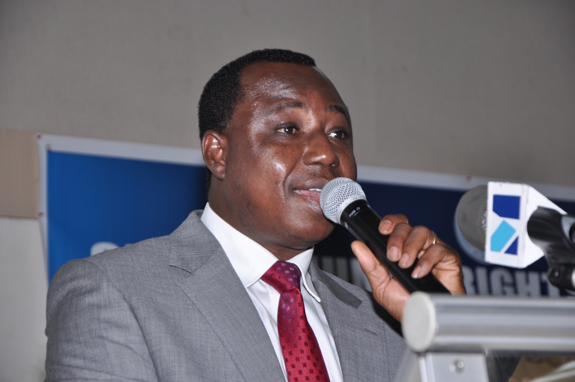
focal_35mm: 120
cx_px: 288
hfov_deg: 17.1
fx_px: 1914
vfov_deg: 11.4
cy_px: 191
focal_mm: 80
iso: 200
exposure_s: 1/60
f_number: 5.3
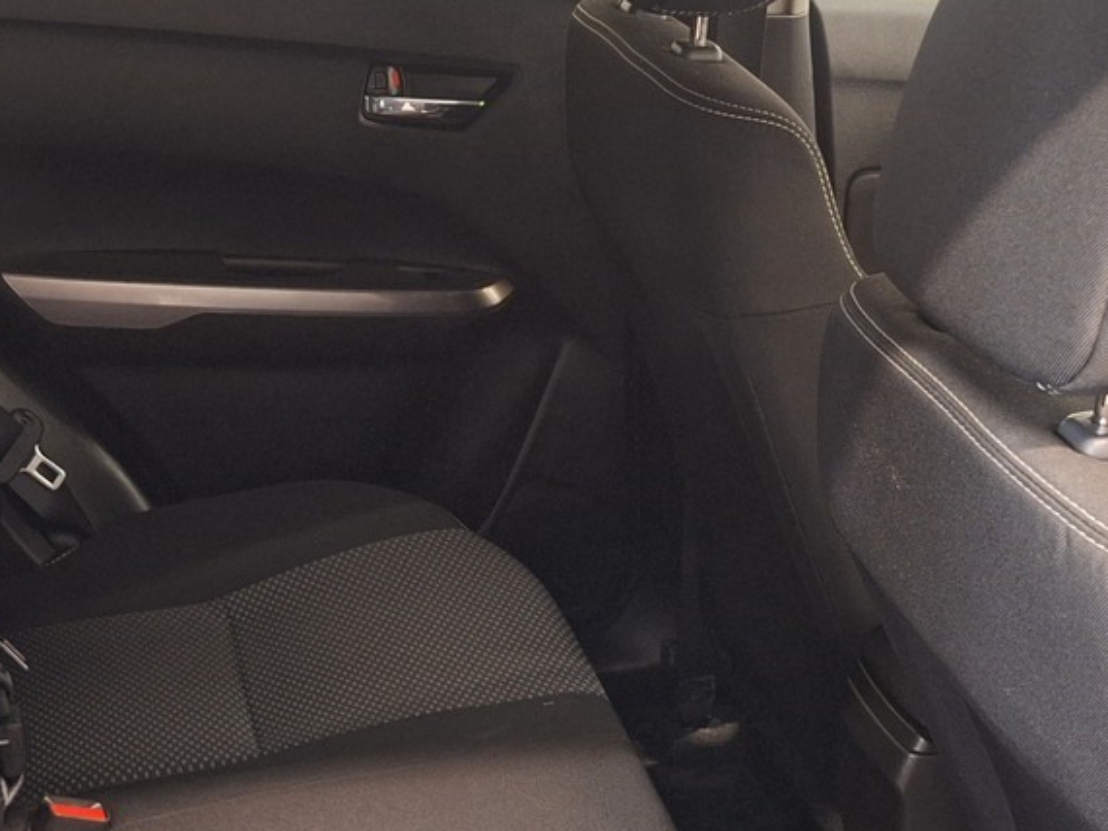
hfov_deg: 33.2
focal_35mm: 58
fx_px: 1856
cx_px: 470
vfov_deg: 24.2
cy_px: 819
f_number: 1.8
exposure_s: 1/20
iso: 400
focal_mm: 5.54
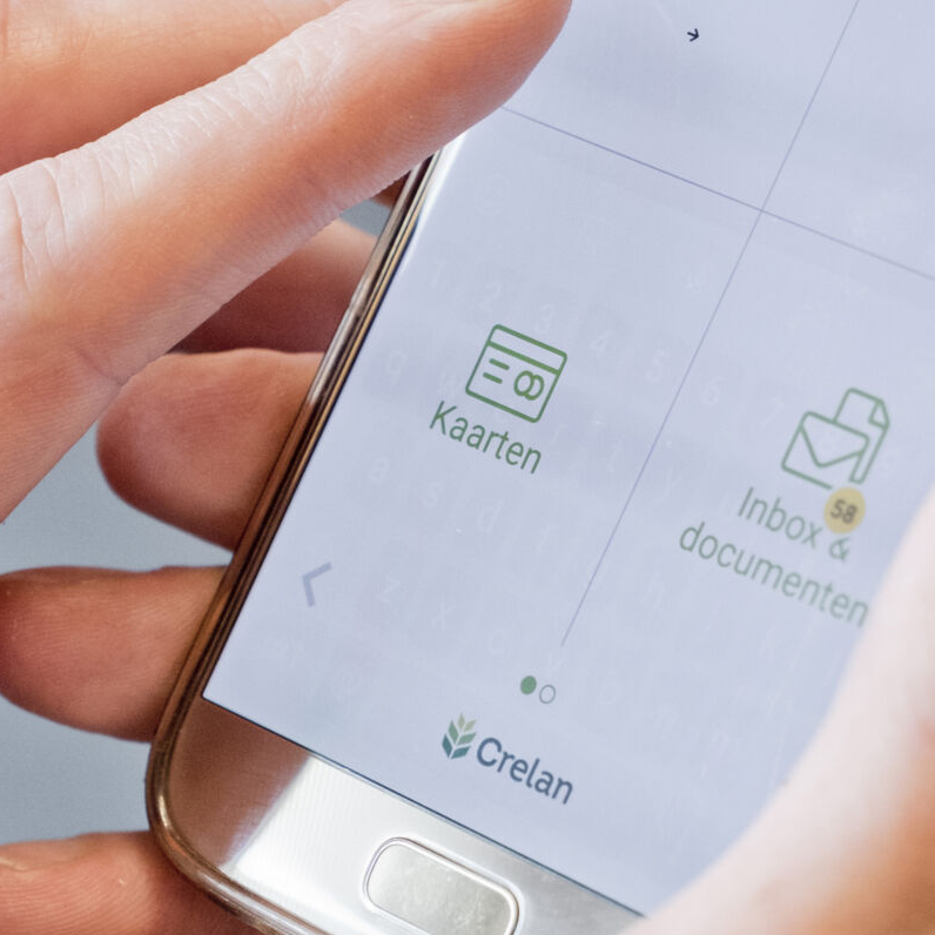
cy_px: 752
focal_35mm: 194
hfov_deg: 9.0
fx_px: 5928
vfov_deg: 9.0
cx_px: 453
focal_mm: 47
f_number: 3.6
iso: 1600
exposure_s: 1/200
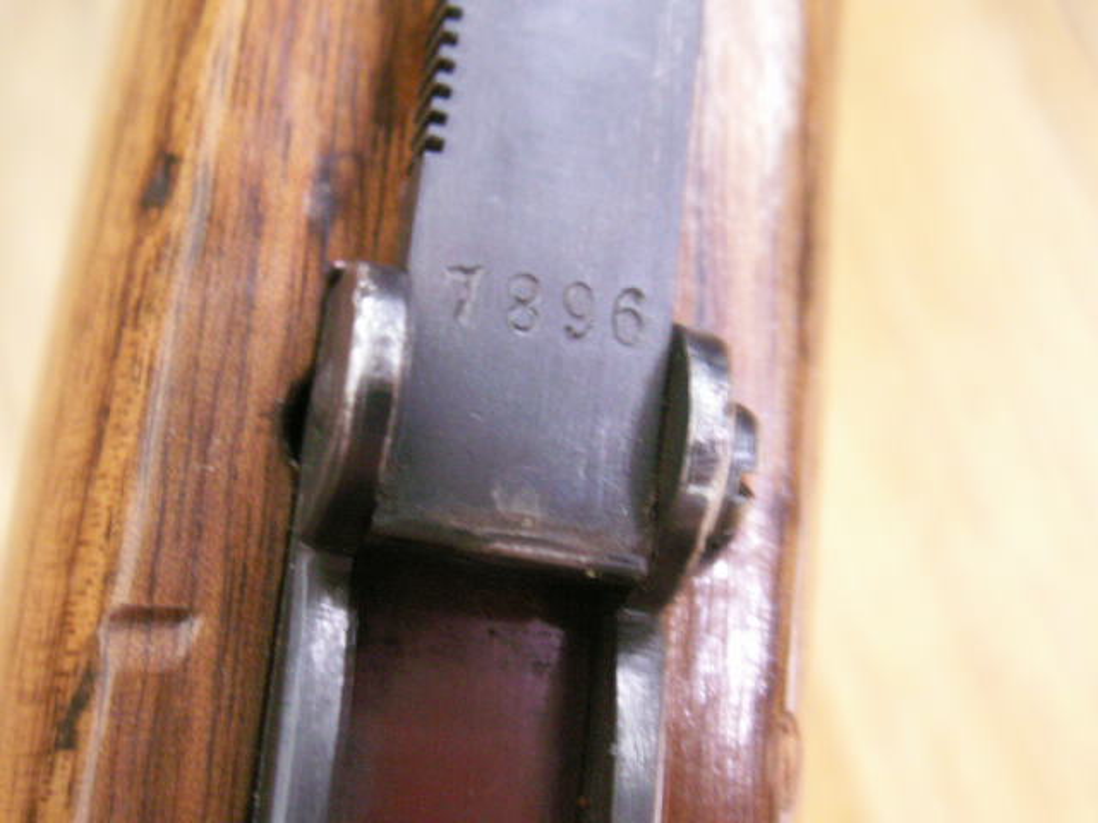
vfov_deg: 23.7
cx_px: 549
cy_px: 412
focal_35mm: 62
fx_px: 1967
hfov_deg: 31.2
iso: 160
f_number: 3.2
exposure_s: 1.3
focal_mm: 10.28
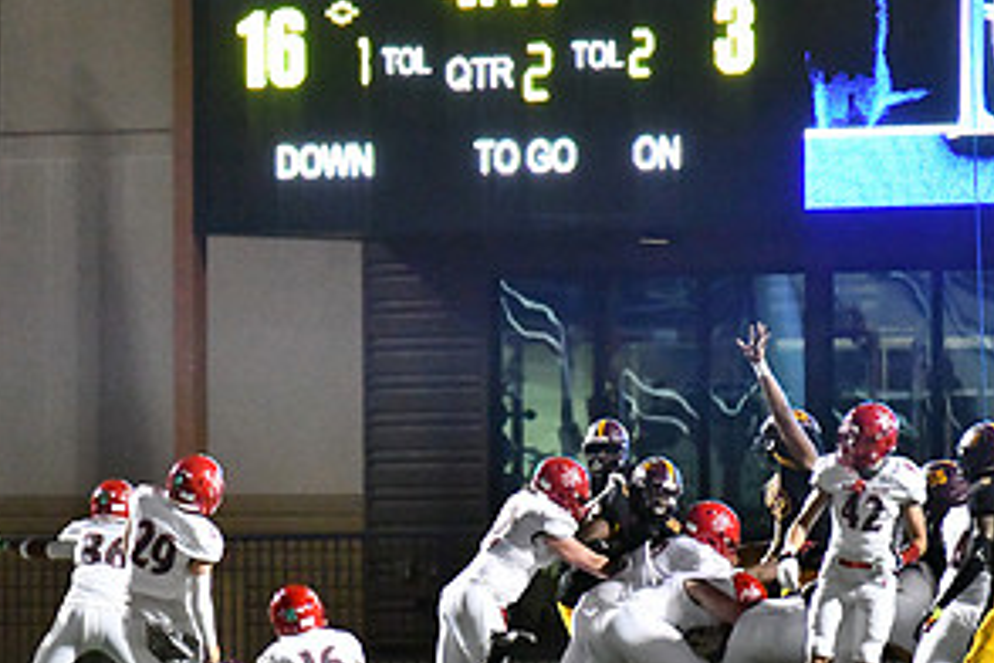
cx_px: 277
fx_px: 10878
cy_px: 540
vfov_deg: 3.5
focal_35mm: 394
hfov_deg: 5.2
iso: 22800
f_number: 2.8
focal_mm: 200
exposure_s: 1/3200
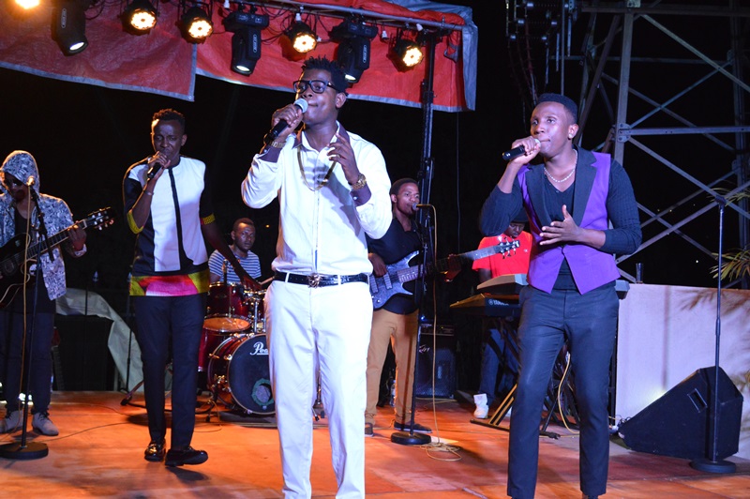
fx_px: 937
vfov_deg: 29.8
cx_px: 375
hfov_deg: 43.6
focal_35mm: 45
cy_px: 250
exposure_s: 1/80
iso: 3200
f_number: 6.3
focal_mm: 30
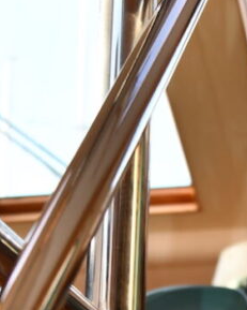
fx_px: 1335
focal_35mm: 146
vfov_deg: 13.1
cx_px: 203
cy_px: 286
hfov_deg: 10.5
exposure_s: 1/250
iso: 180
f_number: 3.8
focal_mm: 26
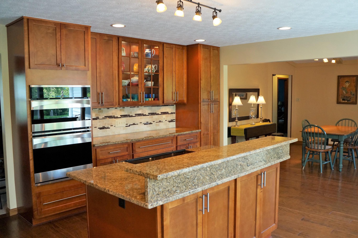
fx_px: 298
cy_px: 119
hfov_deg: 62.0
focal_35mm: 30
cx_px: 179
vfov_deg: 43.5
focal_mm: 20
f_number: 4
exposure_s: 1/160
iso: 1250
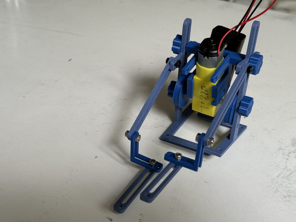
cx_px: 148
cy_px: 111
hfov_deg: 39.7
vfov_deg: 30.3
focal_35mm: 48
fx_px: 410
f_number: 1.78
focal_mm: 6.76
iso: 125
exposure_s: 1/60
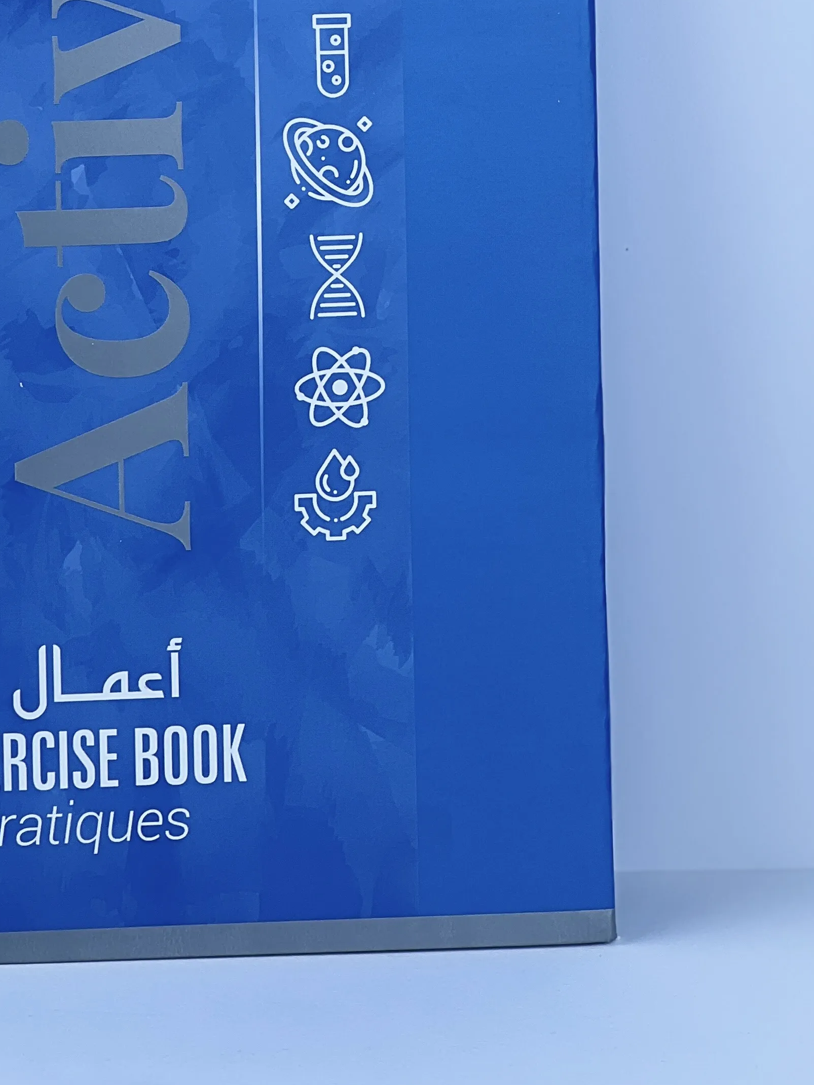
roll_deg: +0.0
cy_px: 107
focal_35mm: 145
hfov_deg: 10.2
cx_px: 53
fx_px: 4546
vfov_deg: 13.5
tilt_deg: -8.7
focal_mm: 9
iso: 25
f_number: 2.8
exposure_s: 1/160
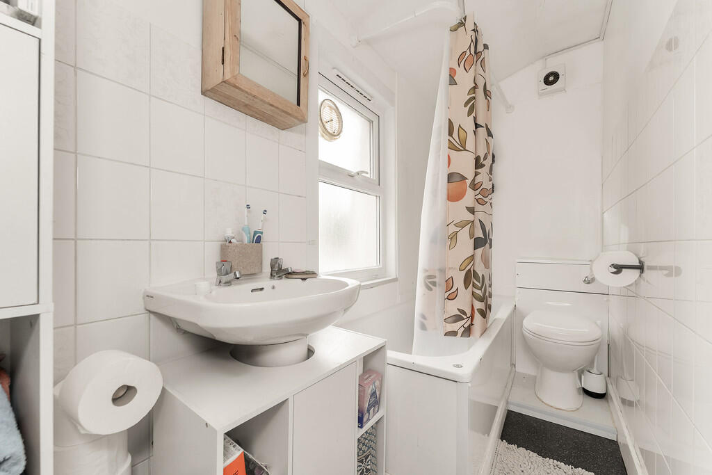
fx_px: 277
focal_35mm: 14
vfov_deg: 81.2
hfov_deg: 104.2
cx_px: 356
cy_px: 238
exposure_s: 1/15
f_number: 6.3
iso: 320
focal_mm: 14
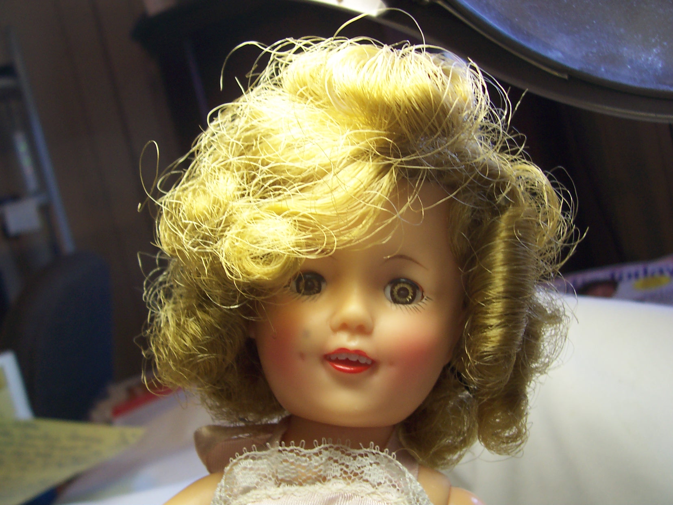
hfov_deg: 50.1
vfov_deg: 38.7
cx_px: 336
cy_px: 252
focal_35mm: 37
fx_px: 719
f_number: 2.8
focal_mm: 5.6
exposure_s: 1/45
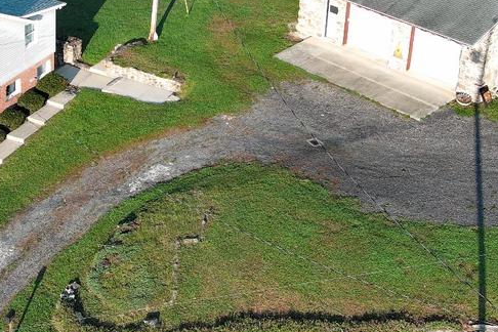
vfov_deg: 15.5
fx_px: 1190
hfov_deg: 23.4
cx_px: 115
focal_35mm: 86
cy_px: -13
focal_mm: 10.57
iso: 100
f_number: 2.8
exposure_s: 1/407
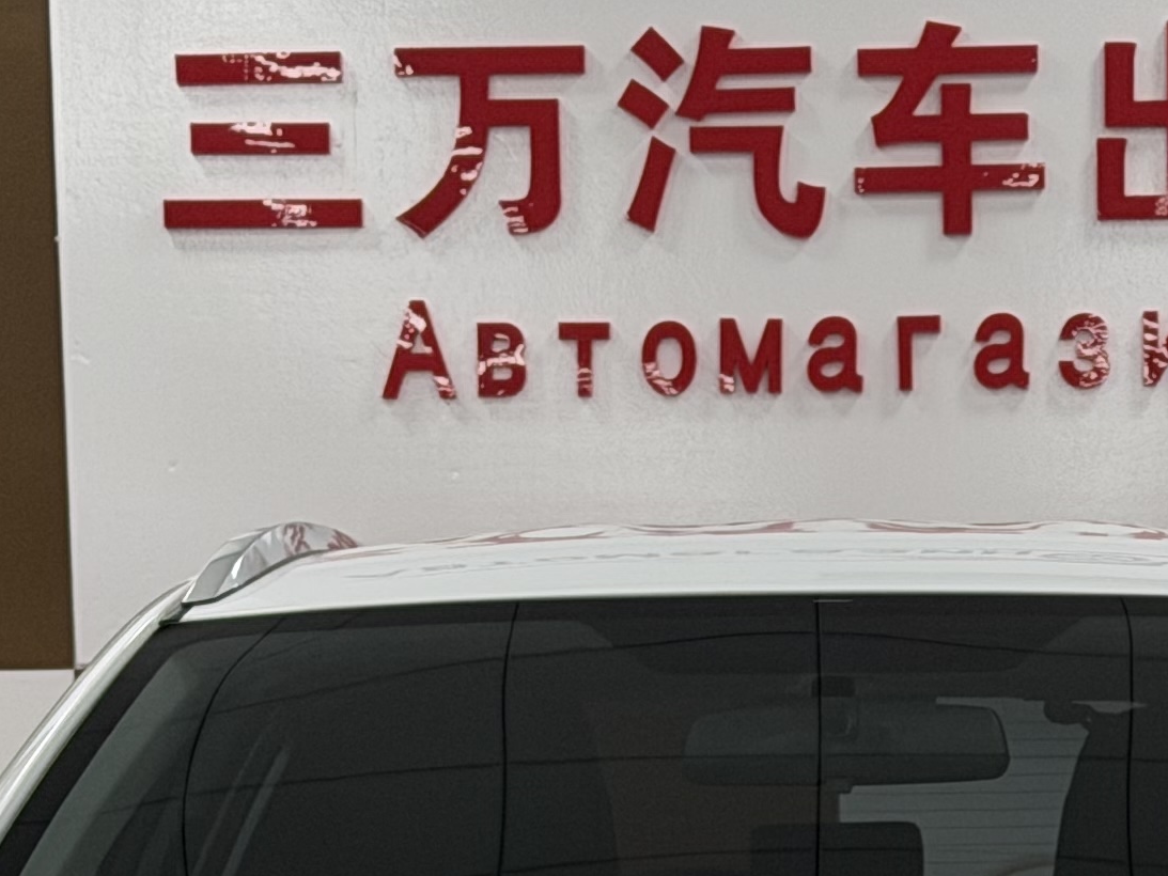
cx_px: 853
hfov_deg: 11.1
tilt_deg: -6.9
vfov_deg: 8.1
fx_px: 5973
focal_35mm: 177
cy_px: 1562
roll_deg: +1.2
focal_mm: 6.76
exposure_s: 1/90
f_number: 1.78
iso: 160
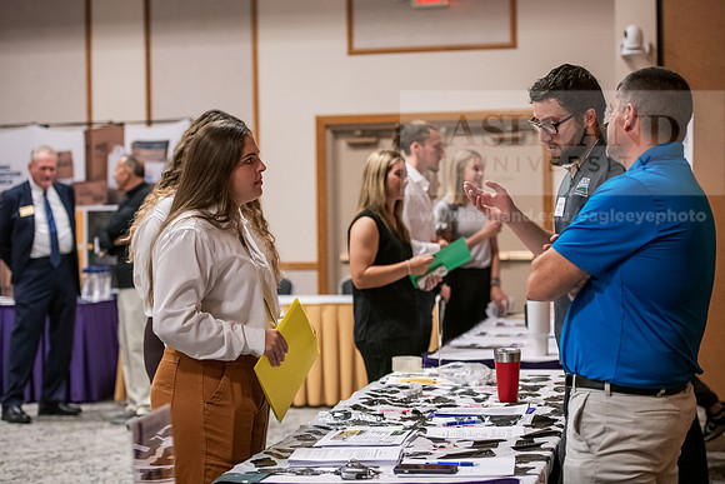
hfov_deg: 27.0
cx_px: 362
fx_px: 1511
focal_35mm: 75
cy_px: 242
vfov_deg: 18.2
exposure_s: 1/200
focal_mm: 75
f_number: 3.2
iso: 2500
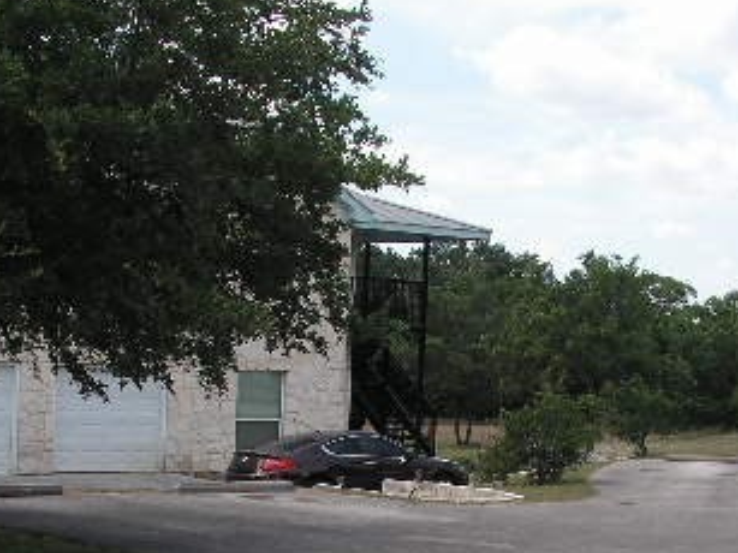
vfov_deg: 19.2
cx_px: 389
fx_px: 1598
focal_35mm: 75
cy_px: 507
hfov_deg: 26.0
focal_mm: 6
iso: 50
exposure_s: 1/250
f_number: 4.8
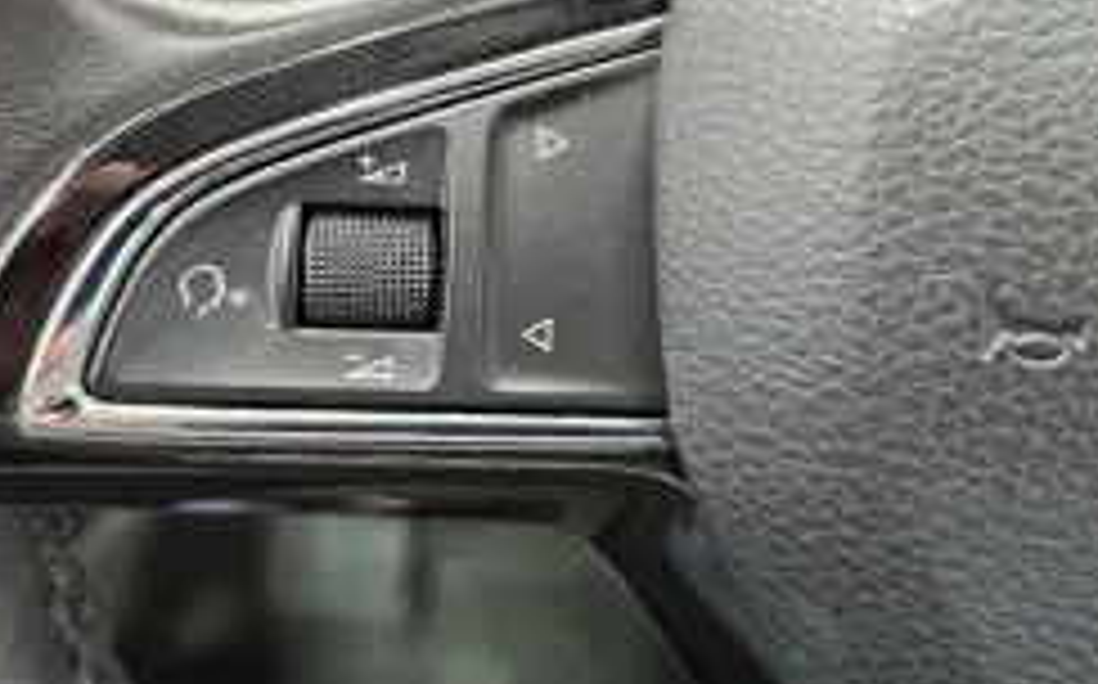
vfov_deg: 34.5
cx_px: 464
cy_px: 171
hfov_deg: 53.8
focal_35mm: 36
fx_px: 1076
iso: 500
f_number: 1.7
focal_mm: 6.3
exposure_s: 1/50
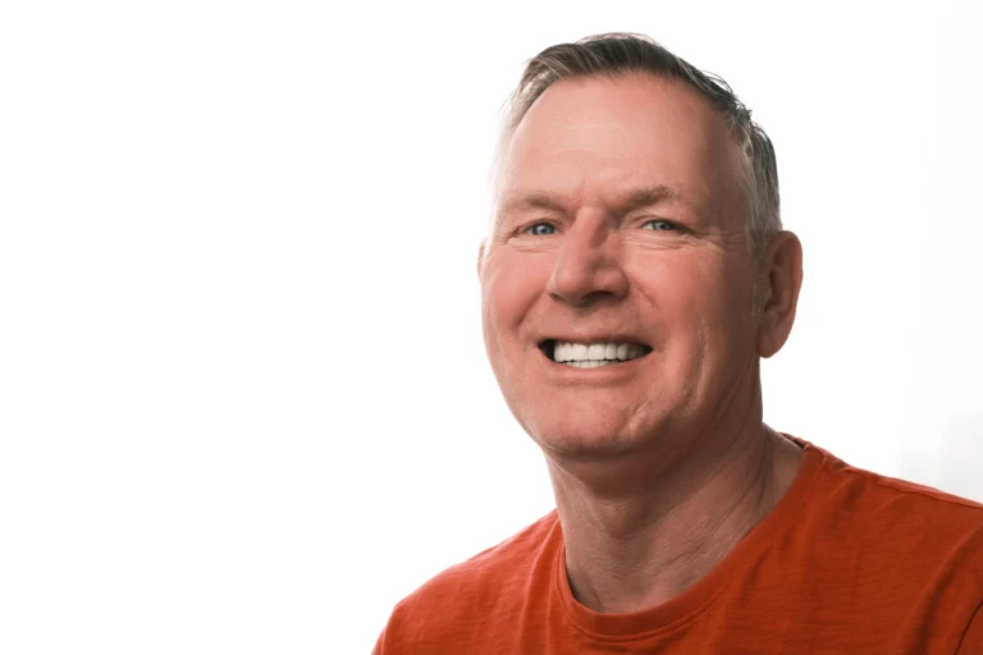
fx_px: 1829
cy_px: 328
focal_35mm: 67
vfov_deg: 20.3
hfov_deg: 30.1
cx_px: 492
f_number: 11
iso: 250
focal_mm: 44.7
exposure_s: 1/125
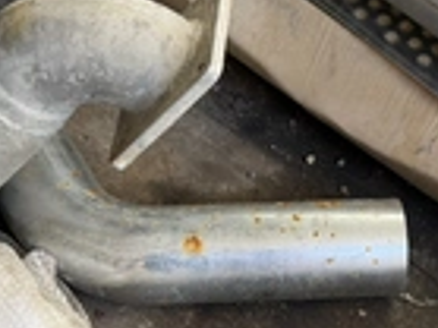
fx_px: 872
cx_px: 366
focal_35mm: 69
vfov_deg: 20.1
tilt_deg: -61.8
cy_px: 385
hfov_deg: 27.5
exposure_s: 1/140
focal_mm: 6.76
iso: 50
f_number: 1.78
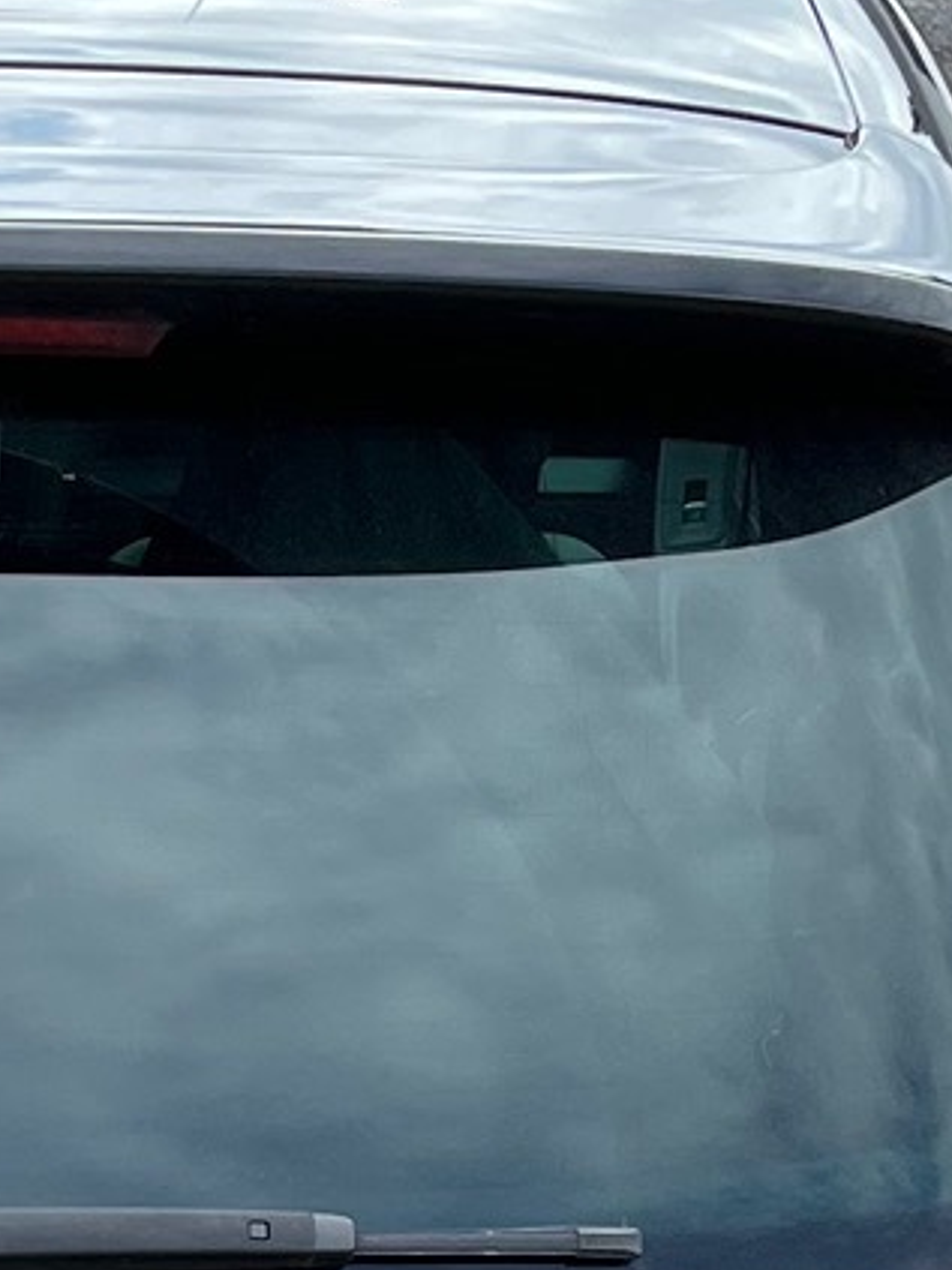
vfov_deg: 14.4
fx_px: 4549
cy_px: 2123
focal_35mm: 124
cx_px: -36
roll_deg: +0.2
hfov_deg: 11.8
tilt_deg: -31.0
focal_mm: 5.1
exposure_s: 1/951
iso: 50
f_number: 1.6
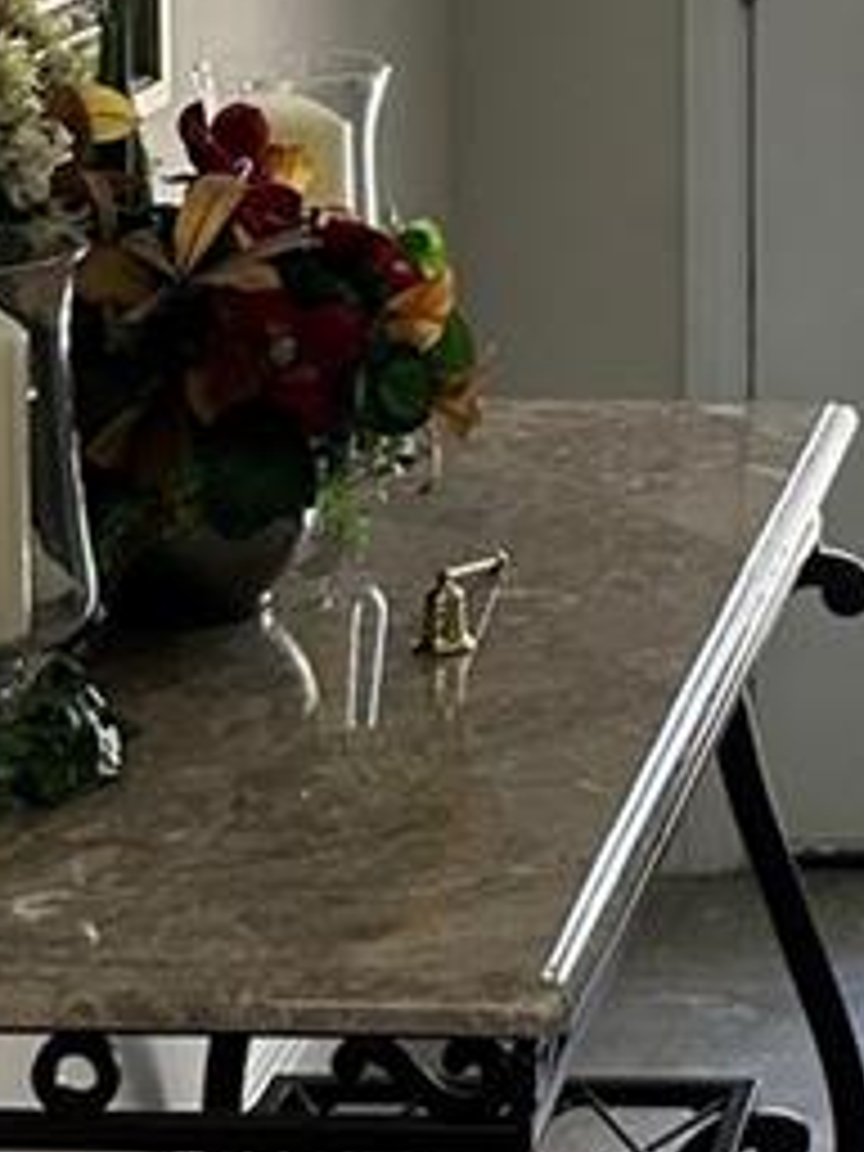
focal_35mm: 122
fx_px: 4060
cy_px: -252
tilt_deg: -5.0
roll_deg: +0.6
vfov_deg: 15.5
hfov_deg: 11.7
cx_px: 1246
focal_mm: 5.7
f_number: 1.5
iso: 125
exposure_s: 1/120
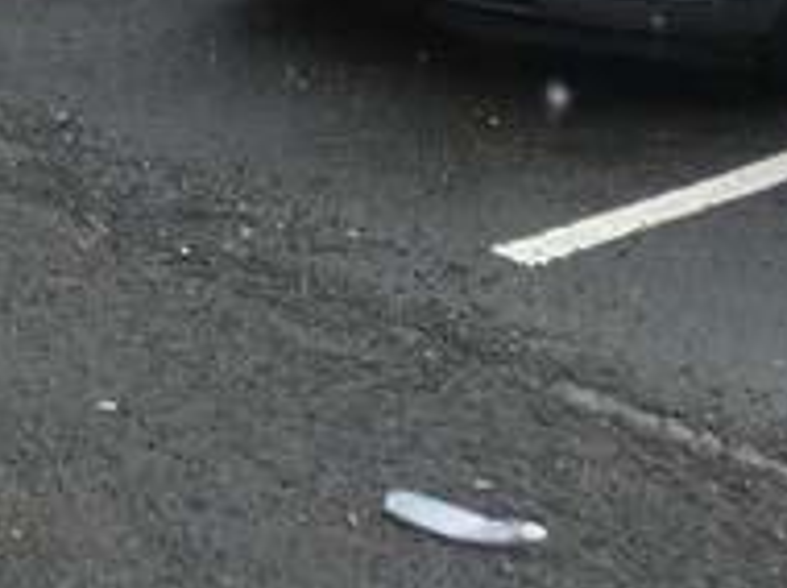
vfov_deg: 12.9
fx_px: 2452
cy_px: -302
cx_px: -348
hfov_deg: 16.8
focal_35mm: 108
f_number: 2.8
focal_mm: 3.6
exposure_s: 1/160
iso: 80
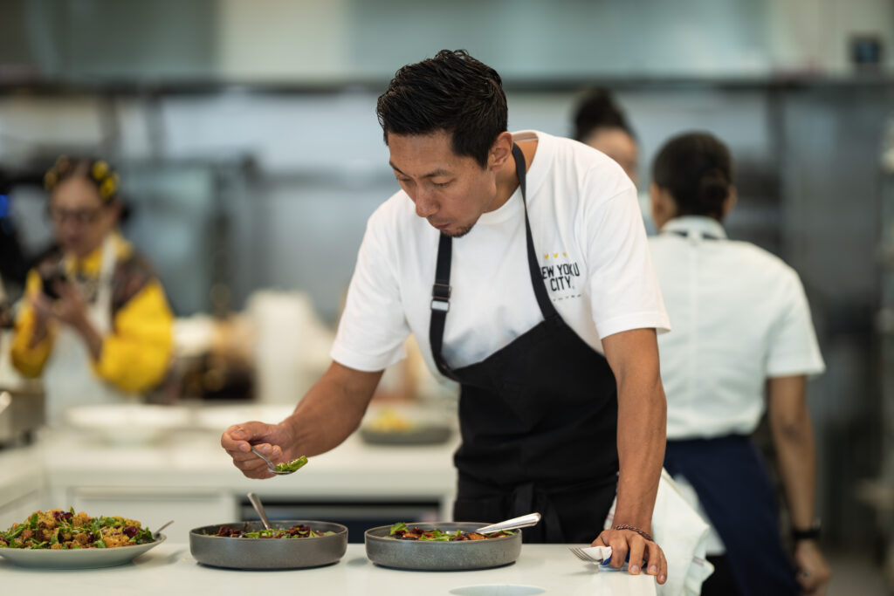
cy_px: 298
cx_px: 447
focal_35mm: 105
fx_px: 2608
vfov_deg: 13.0
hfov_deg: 19.5
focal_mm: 105
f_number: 1.4
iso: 500
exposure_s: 1/500
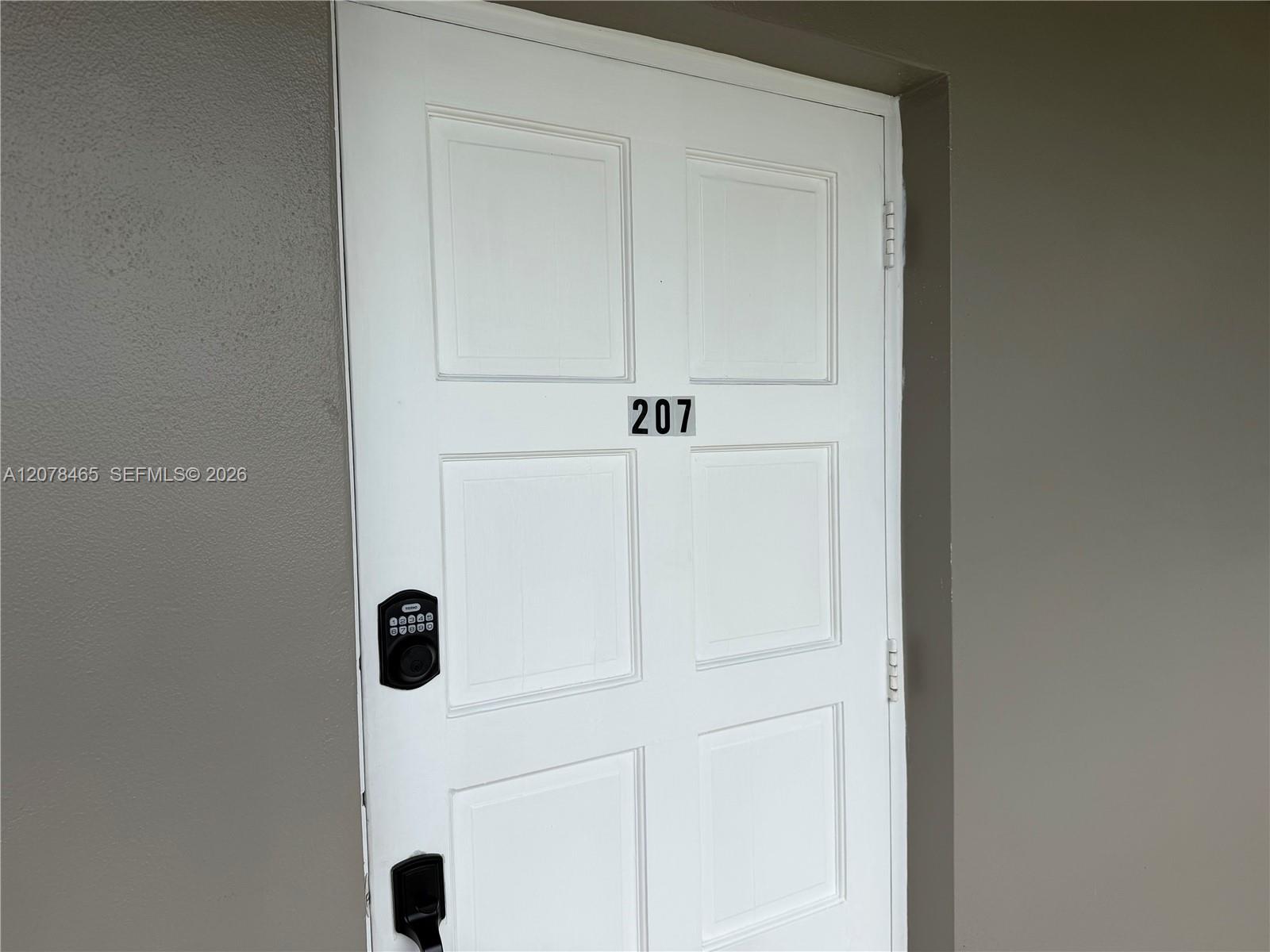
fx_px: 881
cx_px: 635
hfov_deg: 71.6
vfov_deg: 56.8
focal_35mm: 24
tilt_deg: -4.8
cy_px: 476
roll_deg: +1.4
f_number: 1.78
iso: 80
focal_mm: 6.76
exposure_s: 1/2169
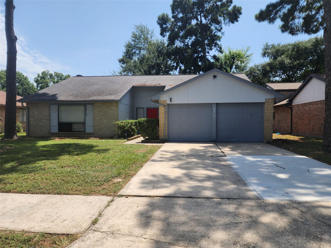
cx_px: 166
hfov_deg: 73.9
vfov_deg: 58.9
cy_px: 124
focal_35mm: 23
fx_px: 220
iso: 12
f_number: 1.8
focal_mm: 6.4
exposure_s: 1/859
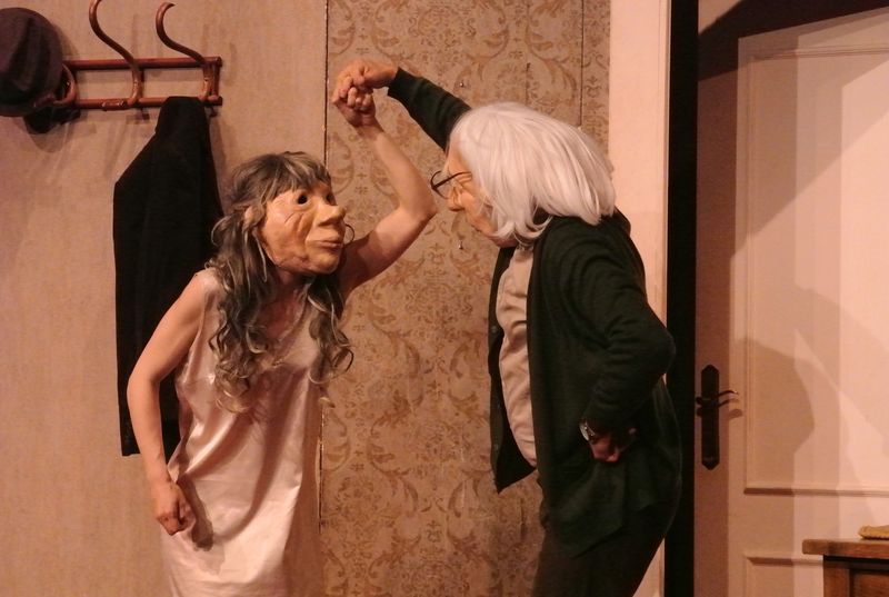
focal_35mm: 166
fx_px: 4108
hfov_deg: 12.4
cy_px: 298
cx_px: 444
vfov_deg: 8.3
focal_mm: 61.6
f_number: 6.3
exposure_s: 1/200
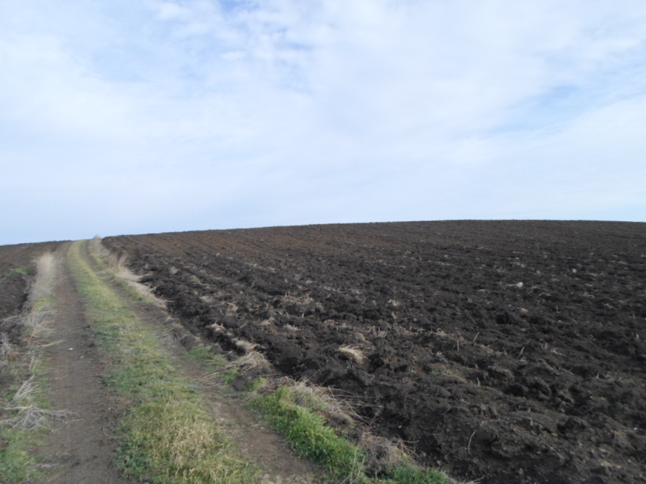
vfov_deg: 54.9
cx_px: 323
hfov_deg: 69.4
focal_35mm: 25
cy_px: 242
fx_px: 467
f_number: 2.5
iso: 80
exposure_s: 1/1000
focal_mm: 4.5
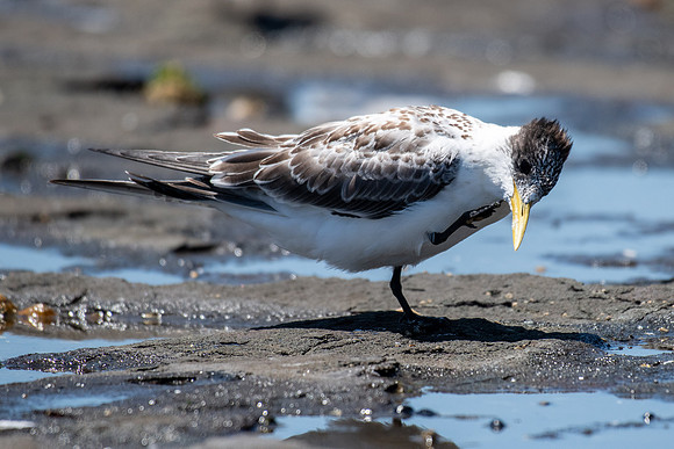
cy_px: 209
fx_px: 15586
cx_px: 448
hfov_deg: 2.5
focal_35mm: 832
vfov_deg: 1.7
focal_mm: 480
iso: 400
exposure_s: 1/3200
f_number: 5.6
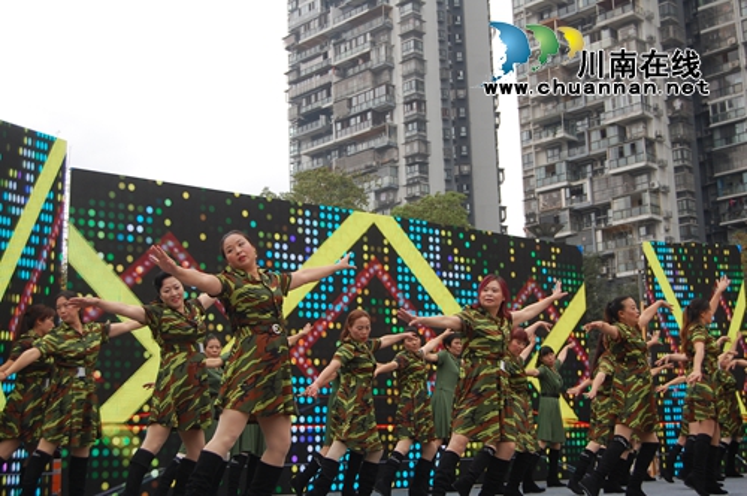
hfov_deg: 41.2
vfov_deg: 28.0
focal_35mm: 48
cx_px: 374
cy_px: 248
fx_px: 995
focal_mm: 32
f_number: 5.6
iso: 320
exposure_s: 1/125
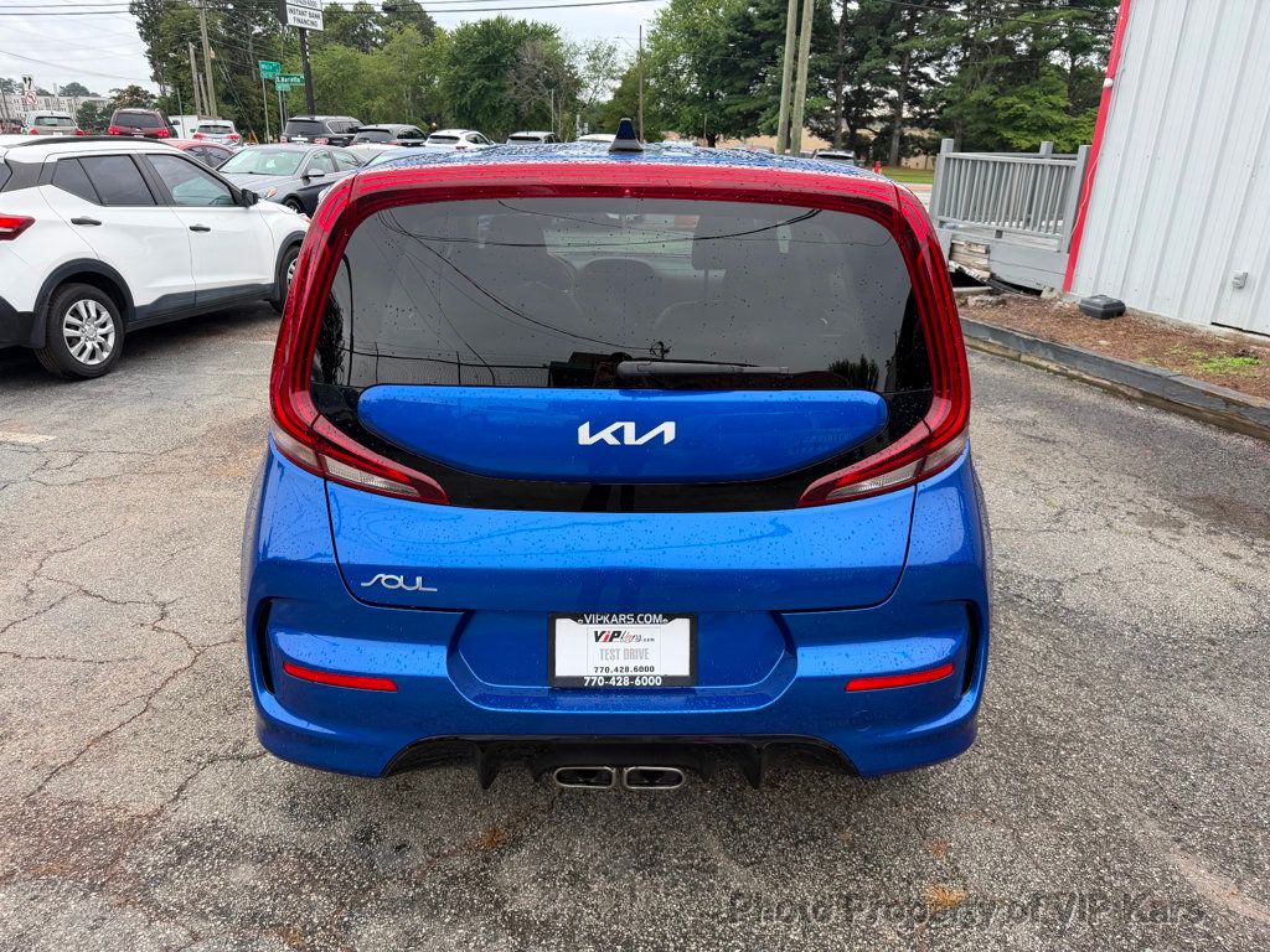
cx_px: 635
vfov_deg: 56.8
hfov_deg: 71.6
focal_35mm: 24
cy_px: 476
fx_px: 881
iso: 80
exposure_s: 1/665
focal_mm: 6.76
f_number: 1.78
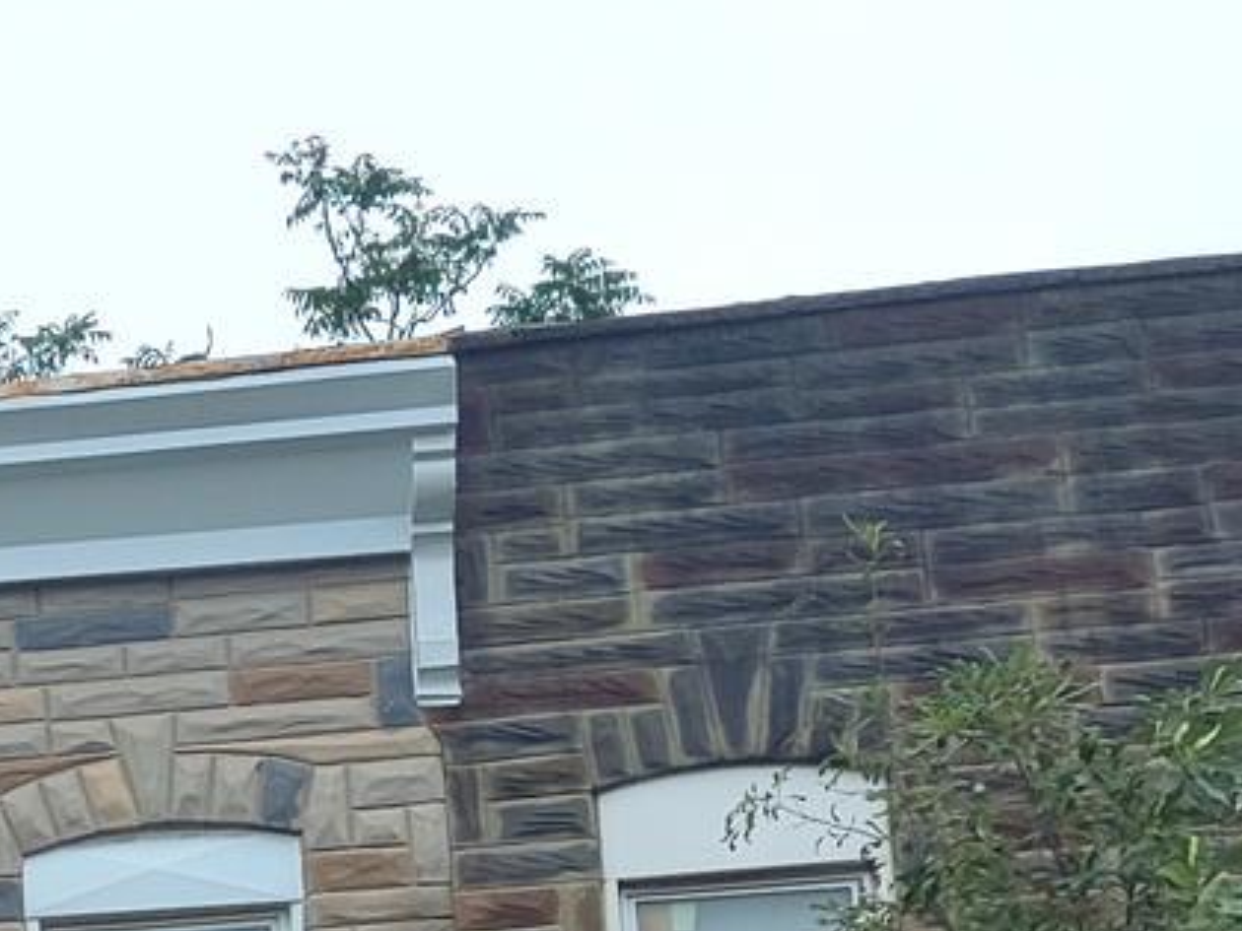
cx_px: -932
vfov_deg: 11.7
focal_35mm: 122
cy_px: 1309
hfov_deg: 14.4
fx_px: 4377
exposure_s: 1/720
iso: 100
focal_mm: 4.68
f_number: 1.7
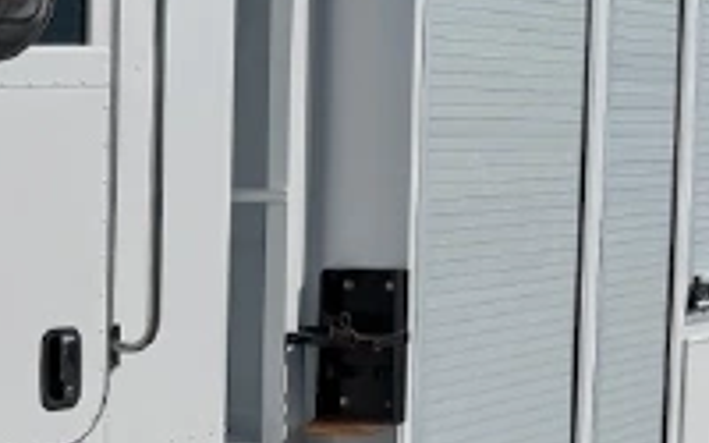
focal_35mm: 102
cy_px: 415
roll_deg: +1.1
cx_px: -227
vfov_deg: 12.7
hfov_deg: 18.8
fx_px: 1971
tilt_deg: -8.3
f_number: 1.78
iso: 64
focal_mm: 6.76
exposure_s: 1/12346
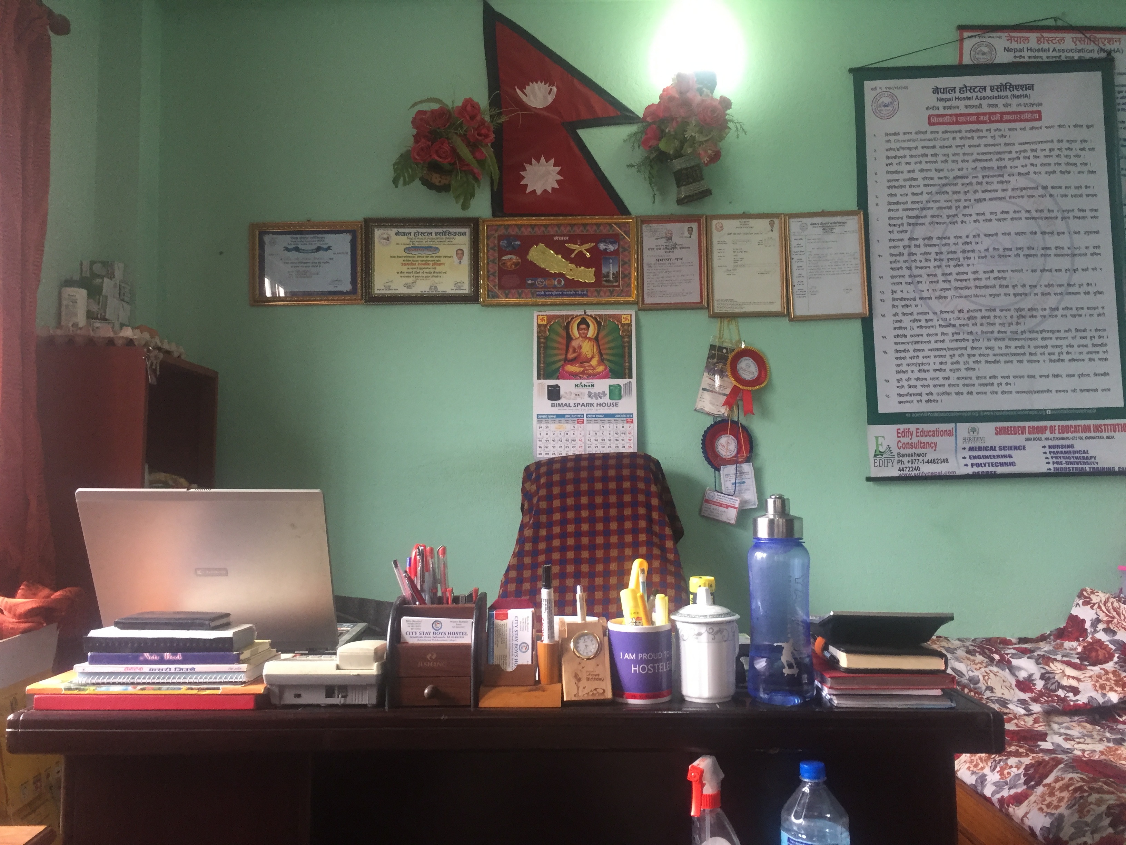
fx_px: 943
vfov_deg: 48.2
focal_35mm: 29
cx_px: 563
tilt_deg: +6.3
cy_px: 422
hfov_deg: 61.7
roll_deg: -0.5
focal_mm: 4.15
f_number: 2.2
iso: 160
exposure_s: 1/33
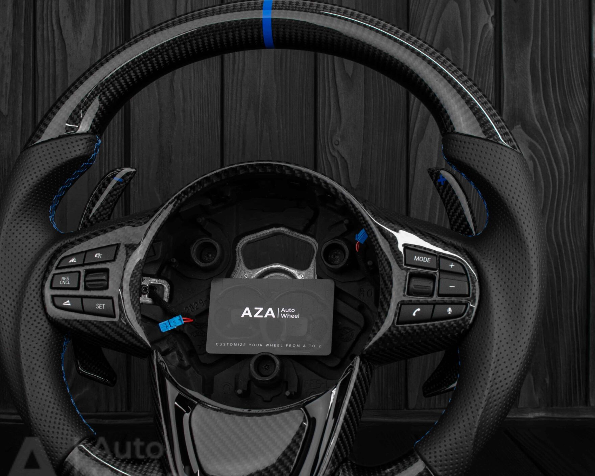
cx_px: 260
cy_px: 272
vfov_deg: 21.3
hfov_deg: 26.5
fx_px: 1262
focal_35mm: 72
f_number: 6.3
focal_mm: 35
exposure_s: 1/125
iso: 500
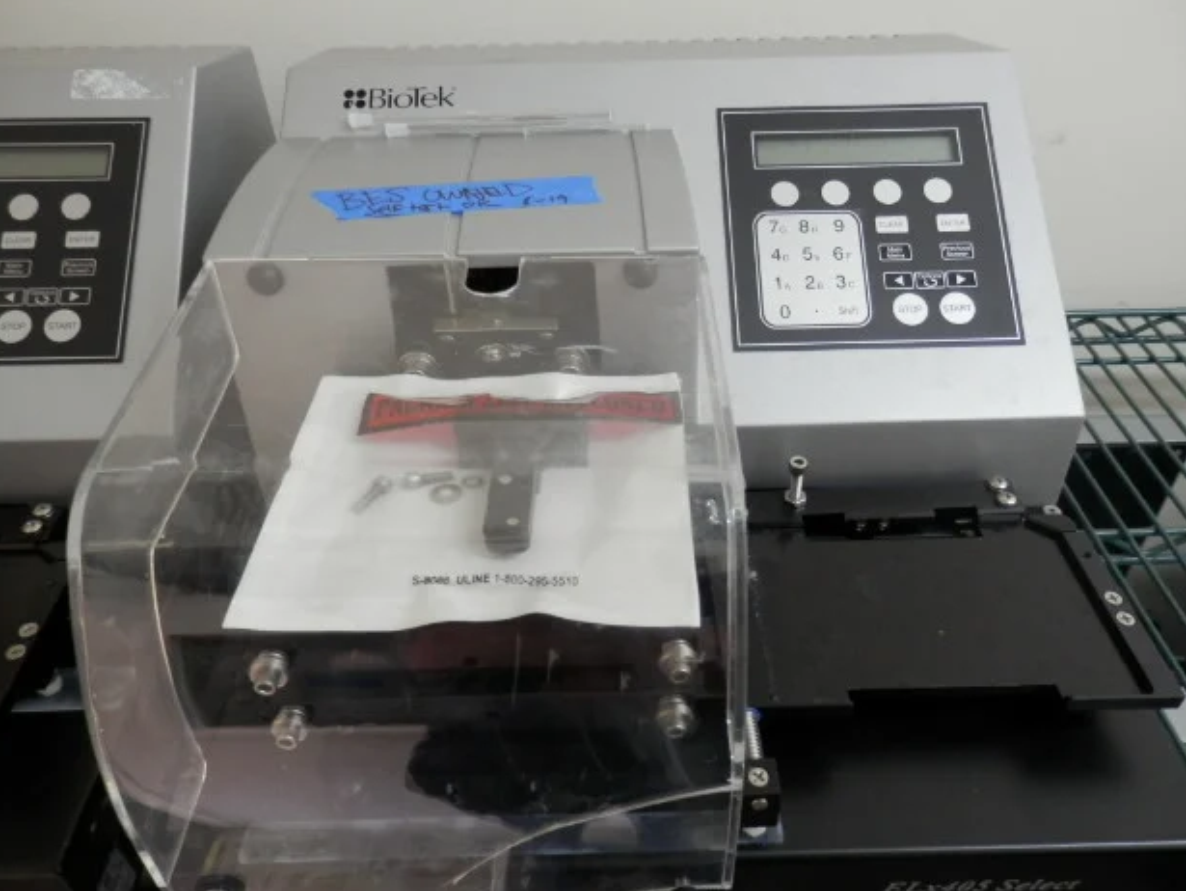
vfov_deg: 53.1
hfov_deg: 67.3
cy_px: 447
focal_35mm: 26
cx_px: 598
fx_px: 891
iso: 200
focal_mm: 4.5
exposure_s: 1/13
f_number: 3
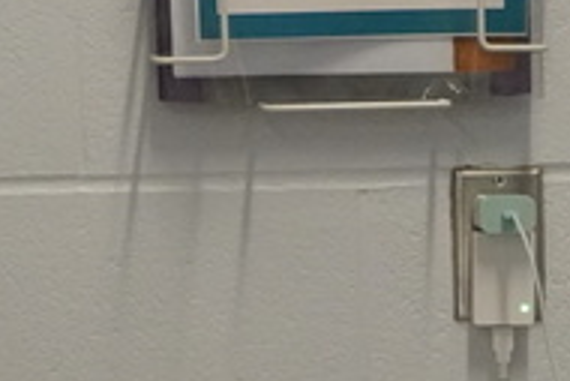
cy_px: 884
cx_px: 522
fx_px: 3196
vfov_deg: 6.5
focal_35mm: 202
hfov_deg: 10.1
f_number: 4
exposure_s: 1/160
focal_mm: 25
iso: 2500
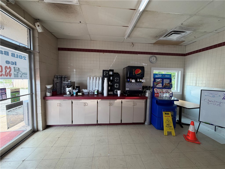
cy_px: 84
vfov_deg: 85.7
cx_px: 112
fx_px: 91
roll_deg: -0.9
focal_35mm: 14
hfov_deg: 102.1
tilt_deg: -3.8
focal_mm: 2.22
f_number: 2.2
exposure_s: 1/120
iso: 80
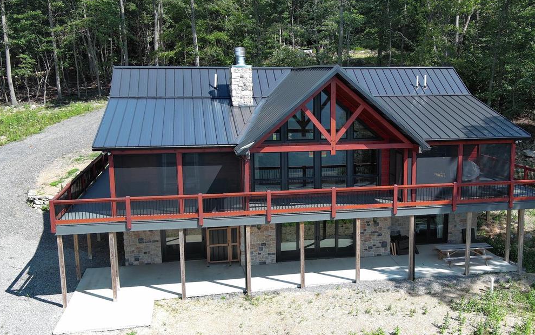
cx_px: 330
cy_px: 183
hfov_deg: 45.9
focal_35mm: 43
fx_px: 627
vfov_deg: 29.9
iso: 100
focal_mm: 10.57
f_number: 2.8
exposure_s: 1/604
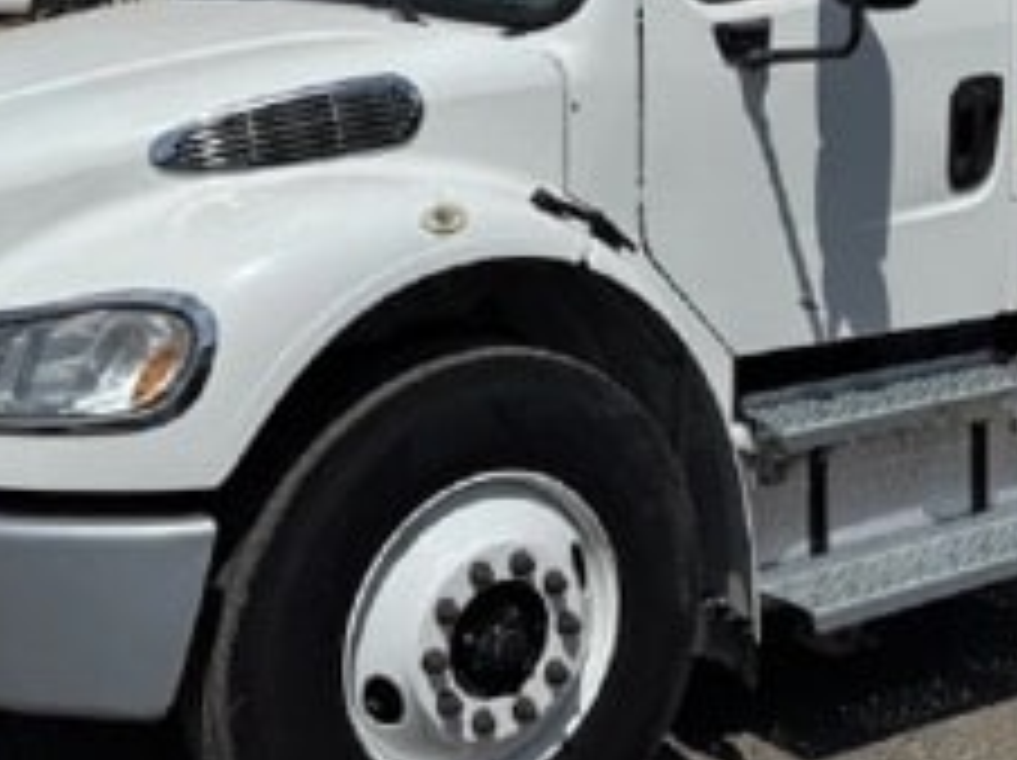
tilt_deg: +2.2
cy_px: -121
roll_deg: -0.7
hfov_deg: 28.1
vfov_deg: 20.4
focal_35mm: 68
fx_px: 1996
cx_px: 778
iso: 80
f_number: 1.78
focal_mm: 6.76
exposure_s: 1/12346
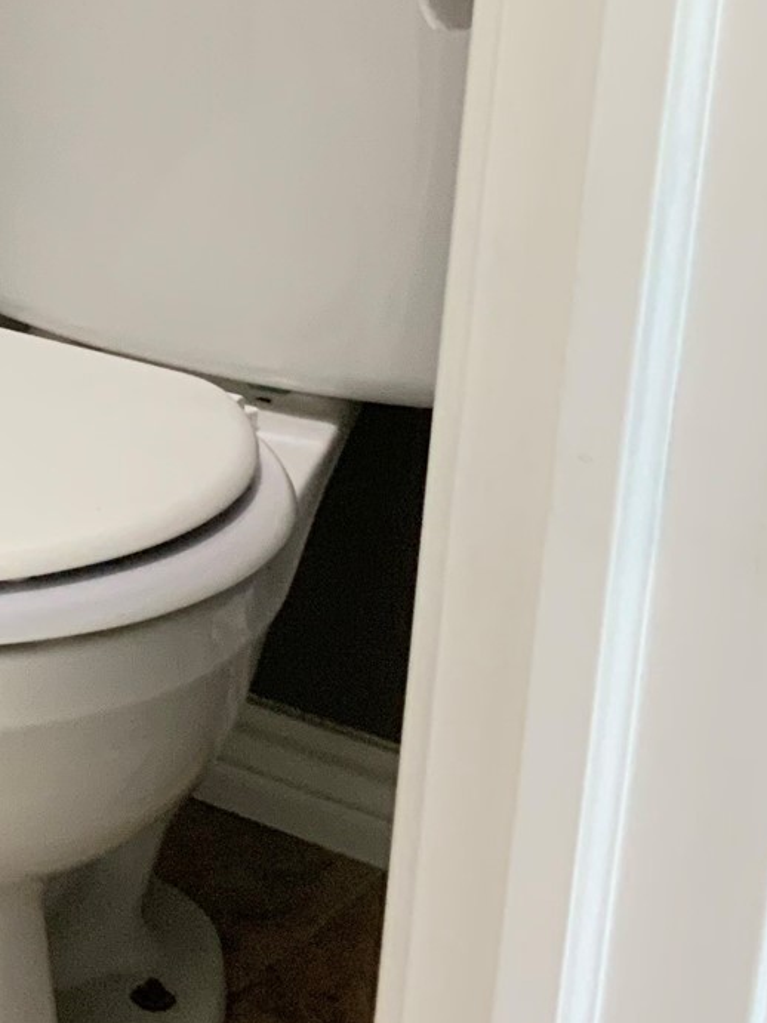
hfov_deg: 16.4
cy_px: 136
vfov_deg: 22.3
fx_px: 2541
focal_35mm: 86
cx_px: -190
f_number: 1.8
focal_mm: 3
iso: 160
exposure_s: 1/60
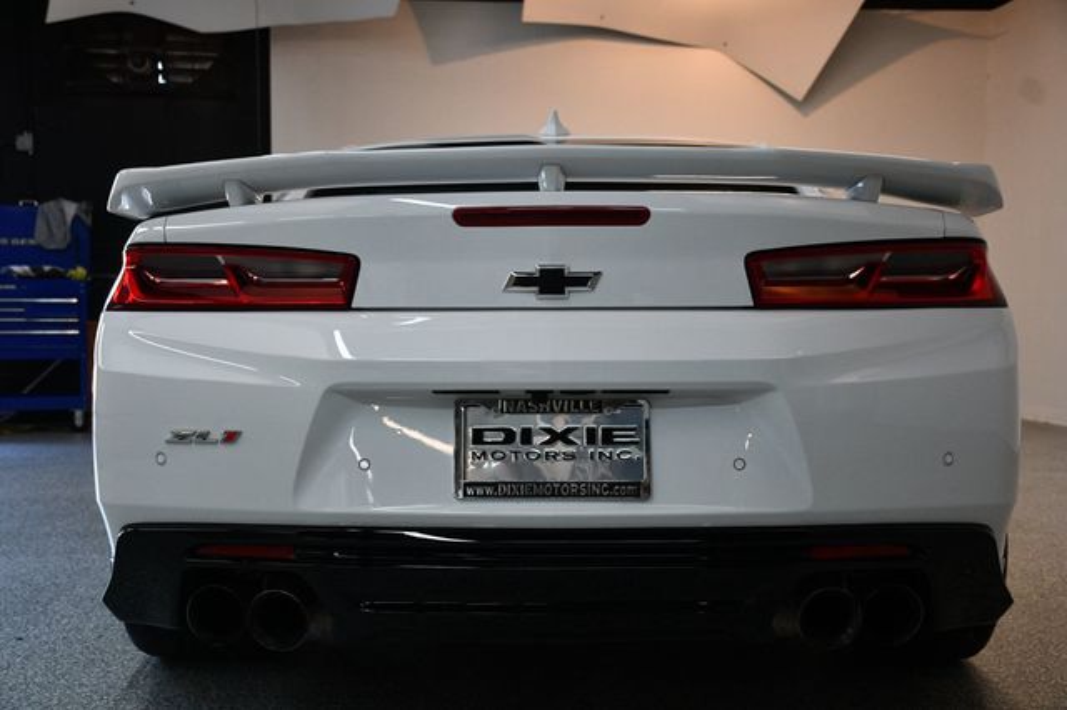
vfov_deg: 33.4
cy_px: 355
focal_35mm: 40
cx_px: 534
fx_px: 1185
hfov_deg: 48.5
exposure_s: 1/160
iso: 800
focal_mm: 27
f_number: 4
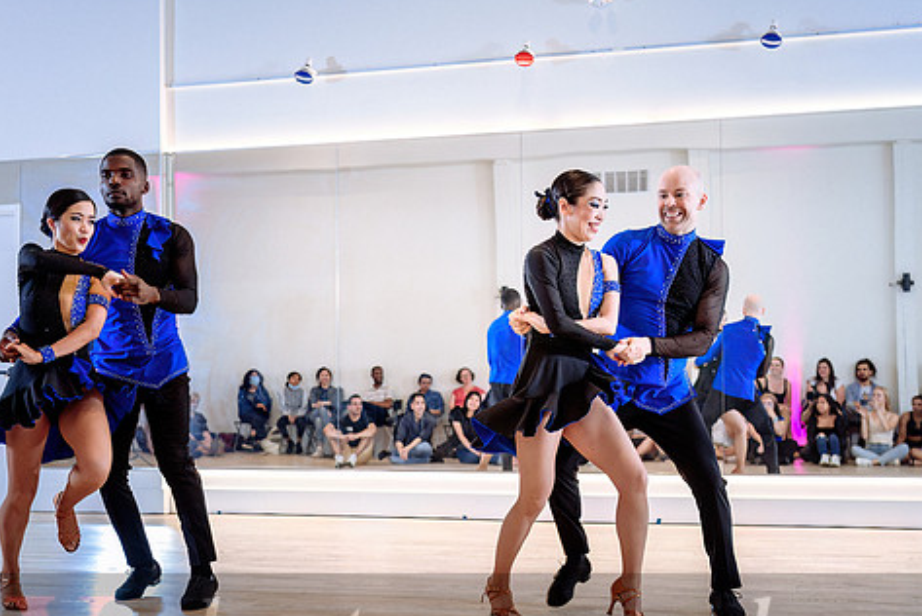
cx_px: 464
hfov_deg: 40.3
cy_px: 371
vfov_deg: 27.5
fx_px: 1256
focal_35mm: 49
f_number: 2.8
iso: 1600
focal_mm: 40
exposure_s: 1/250
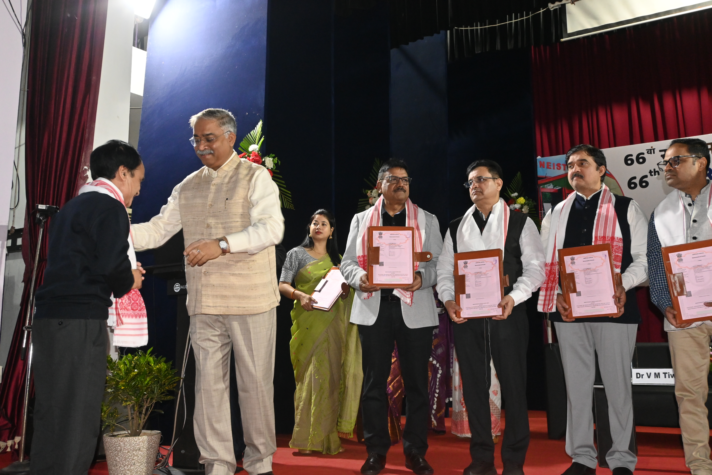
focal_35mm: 33
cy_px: 238
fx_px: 653
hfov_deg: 57.2
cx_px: 356
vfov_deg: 40.0
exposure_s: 1/60
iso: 1600
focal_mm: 22
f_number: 6.3
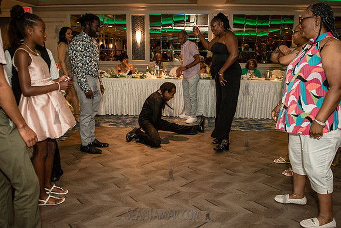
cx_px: 170
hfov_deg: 67.0
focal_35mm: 27
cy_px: 114
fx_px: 257
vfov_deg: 47.7
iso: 1600
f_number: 3.5
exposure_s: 1/160
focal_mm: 24
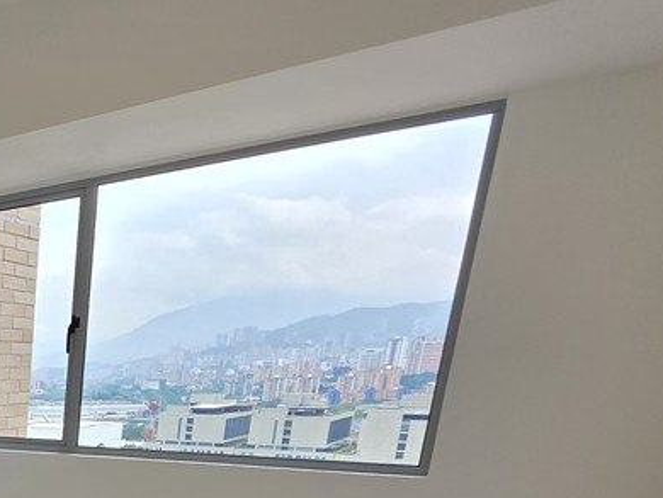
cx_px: -162
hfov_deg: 36.9
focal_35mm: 36
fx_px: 690
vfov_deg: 32.4
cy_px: 607
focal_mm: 2.2
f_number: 1.9
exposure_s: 1/349
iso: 40
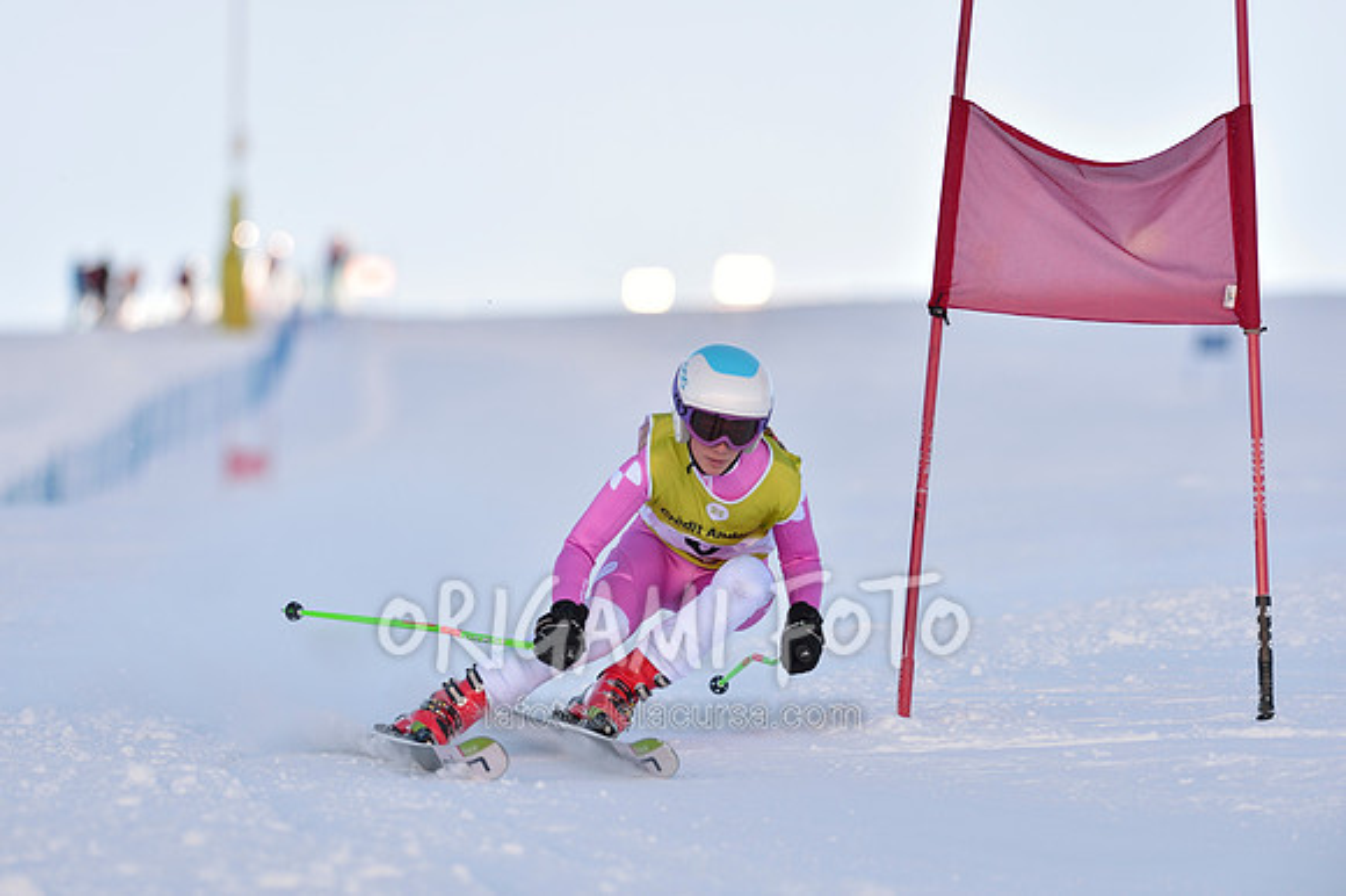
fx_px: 11210
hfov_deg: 6.9
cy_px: 448
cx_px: 673
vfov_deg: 4.6
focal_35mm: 300
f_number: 4.5
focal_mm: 300
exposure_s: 1/1250
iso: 100
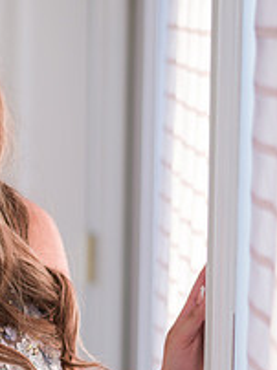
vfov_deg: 14.3
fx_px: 1476
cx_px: 33
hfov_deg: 10.7
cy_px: 234
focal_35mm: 138
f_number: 2
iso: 200
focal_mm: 50
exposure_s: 1/125
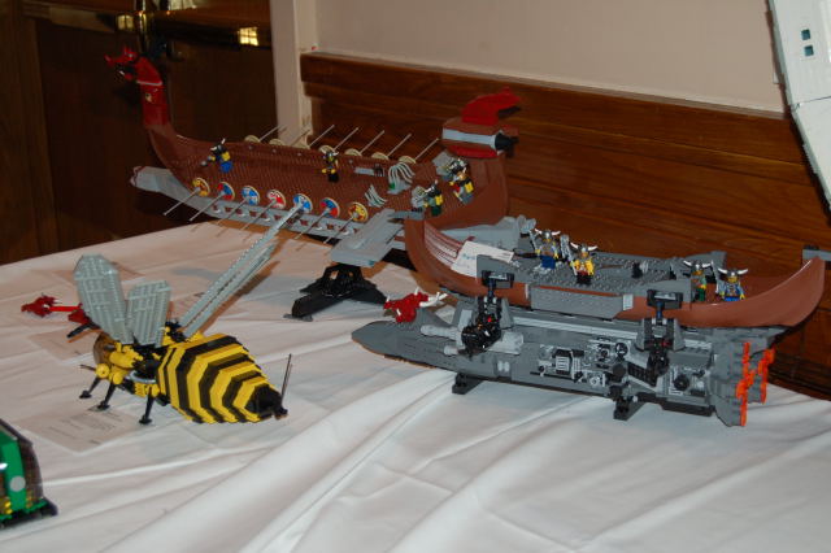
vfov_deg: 22.6
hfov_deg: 33.4
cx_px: 416
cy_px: 276
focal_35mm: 60
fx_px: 1384
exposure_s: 1/60
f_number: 5
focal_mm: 40
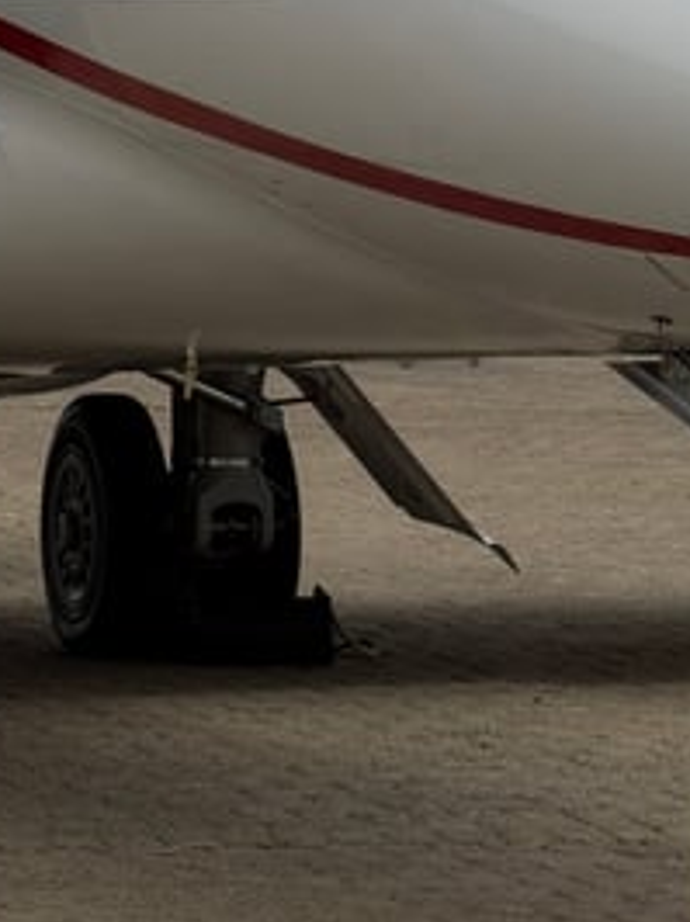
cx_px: 562
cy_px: -43
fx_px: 10249
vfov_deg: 5.1
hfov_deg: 3.9
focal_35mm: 385
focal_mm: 16.89
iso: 25
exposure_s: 1/638
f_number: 2.8
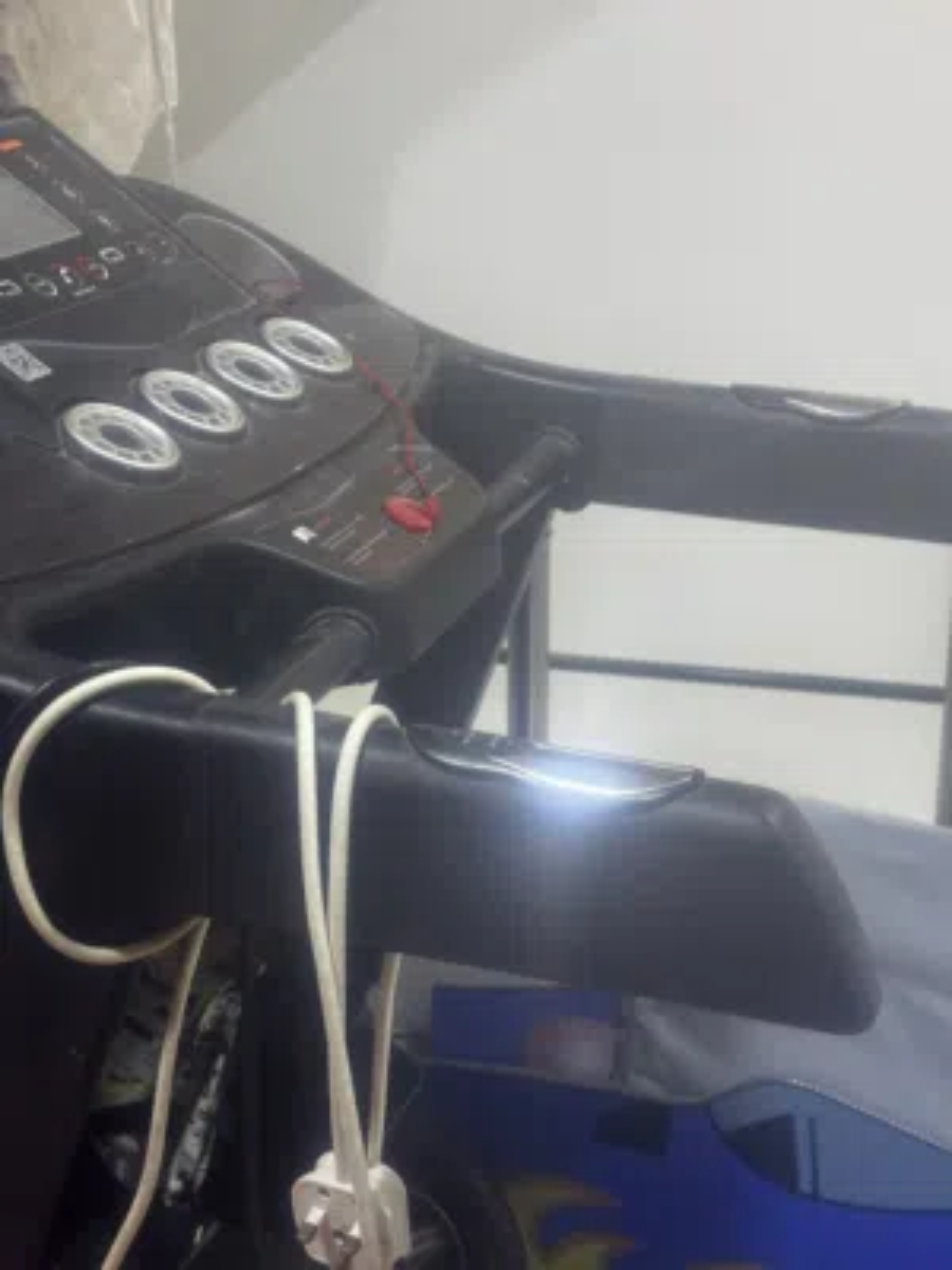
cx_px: 476
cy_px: 635
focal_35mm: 52
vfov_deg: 36.8
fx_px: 1907
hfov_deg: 28.0
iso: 125
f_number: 1.6
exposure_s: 1/50
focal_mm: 5.96
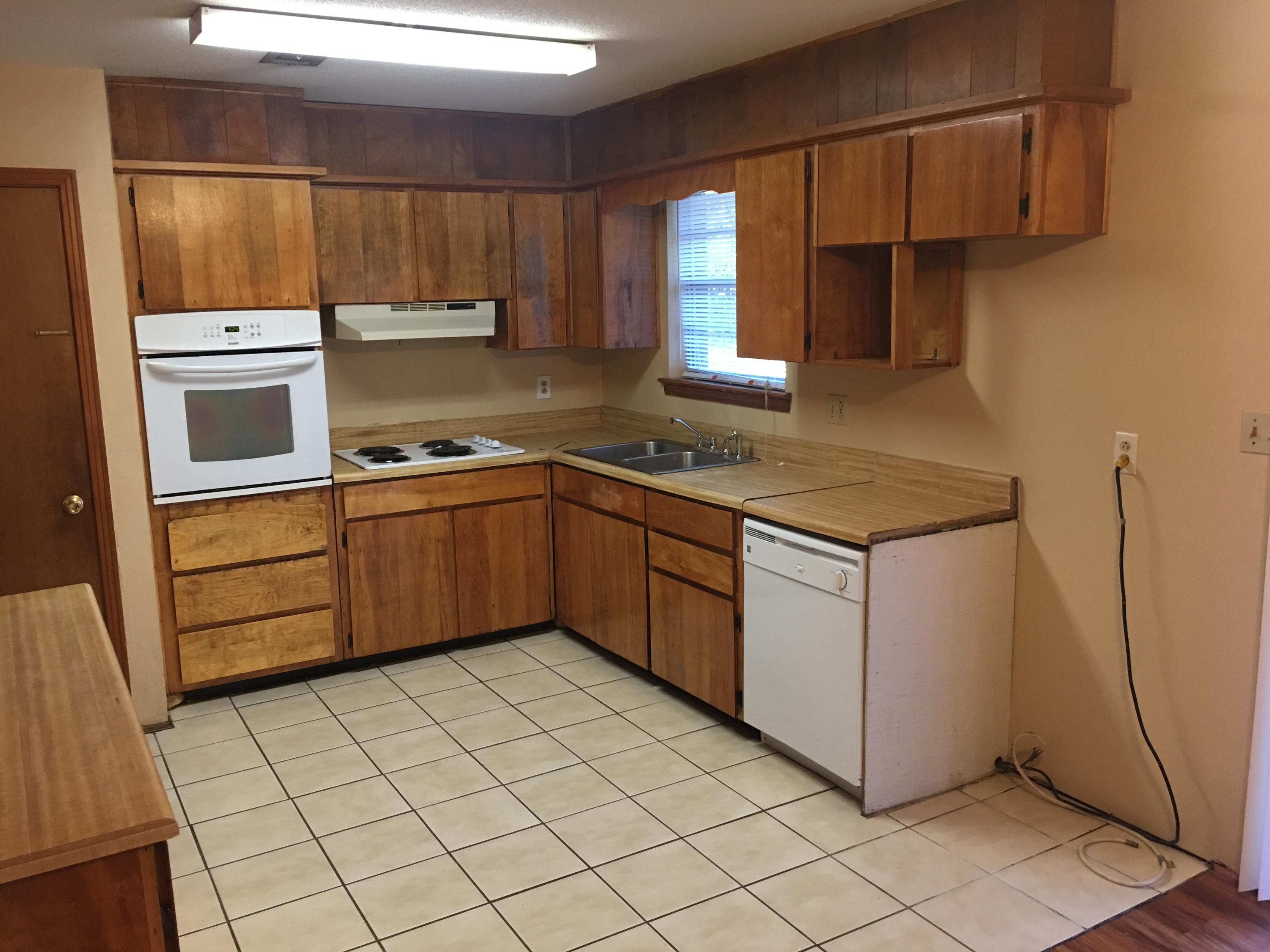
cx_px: 635
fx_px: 1064
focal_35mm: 29
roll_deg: +1.1
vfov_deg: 48.2
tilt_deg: -8.6
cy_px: 476
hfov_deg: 61.7
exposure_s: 1/15
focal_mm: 4.15
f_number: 2.2
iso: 50
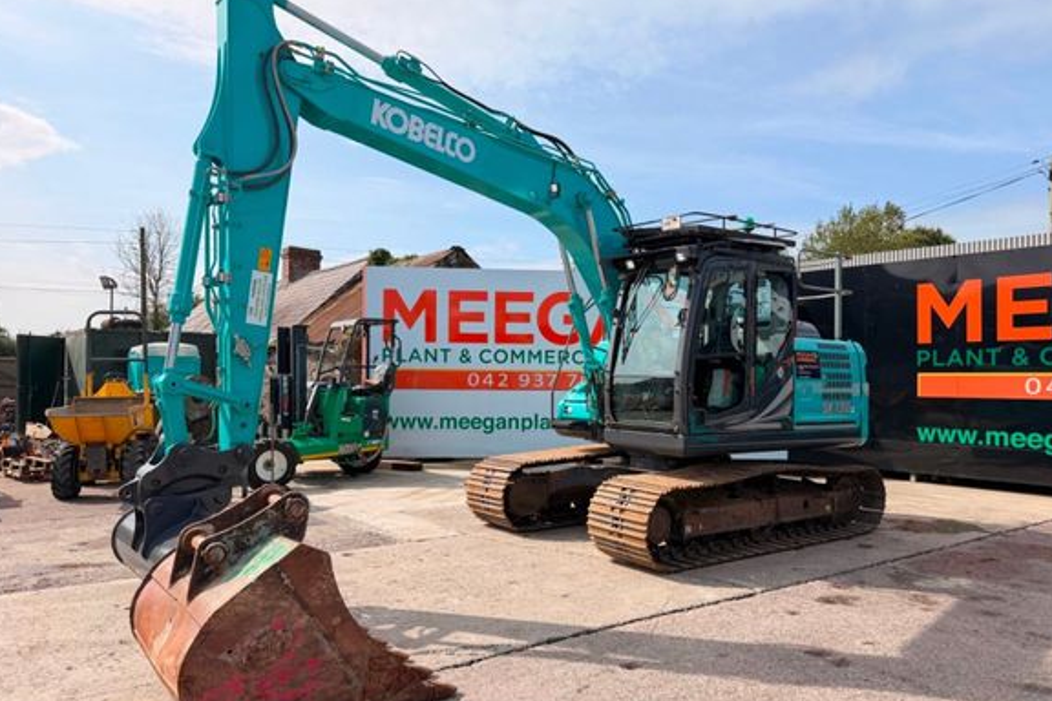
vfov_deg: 49.5
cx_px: 535
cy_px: 369
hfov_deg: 69.4
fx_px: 760
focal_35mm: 26
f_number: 1.78
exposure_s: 1/3425
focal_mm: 6.76
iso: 125
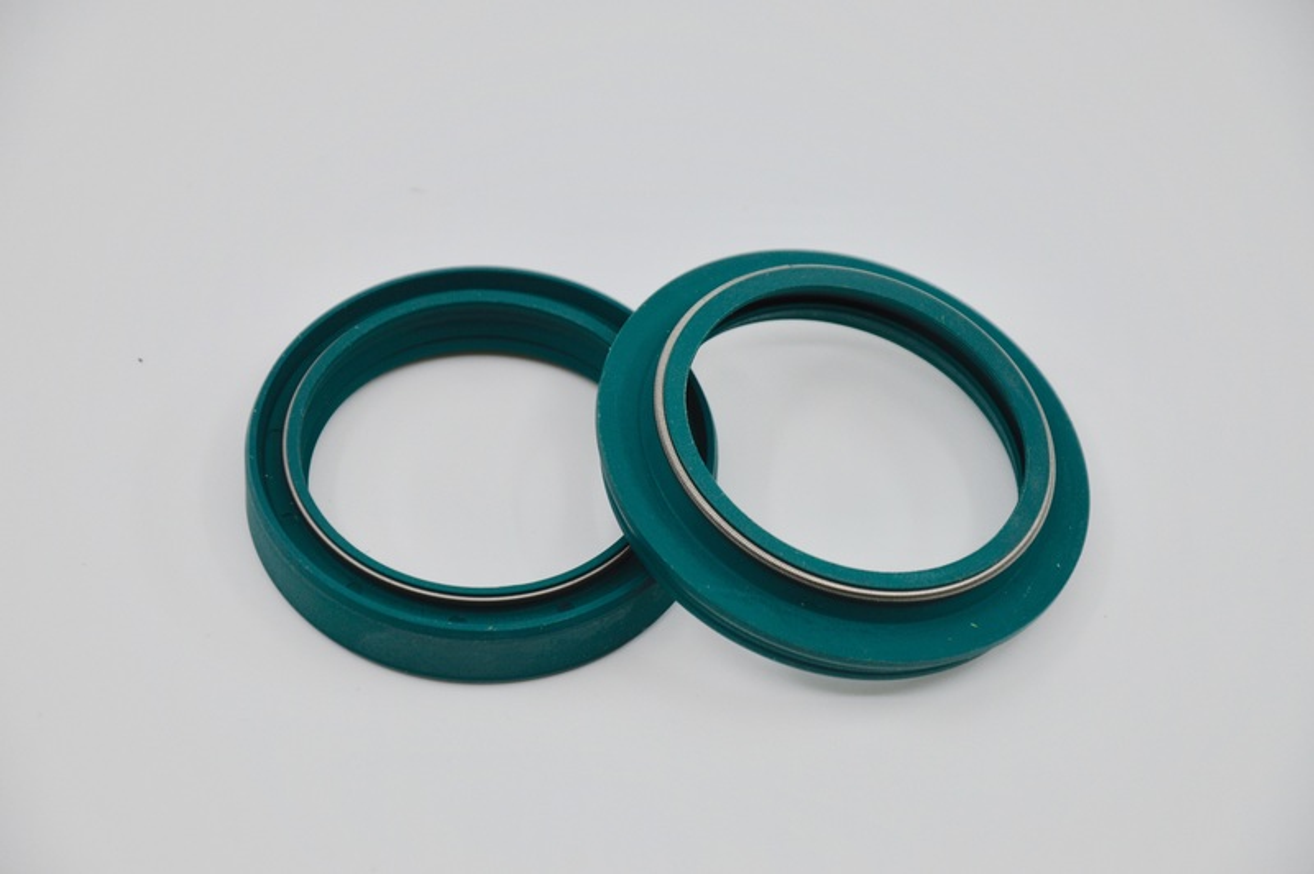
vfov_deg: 8.7
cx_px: 657
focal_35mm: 158
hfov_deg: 13.1
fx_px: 5744
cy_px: 437
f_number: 6.3
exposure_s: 1/160
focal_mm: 105
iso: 100
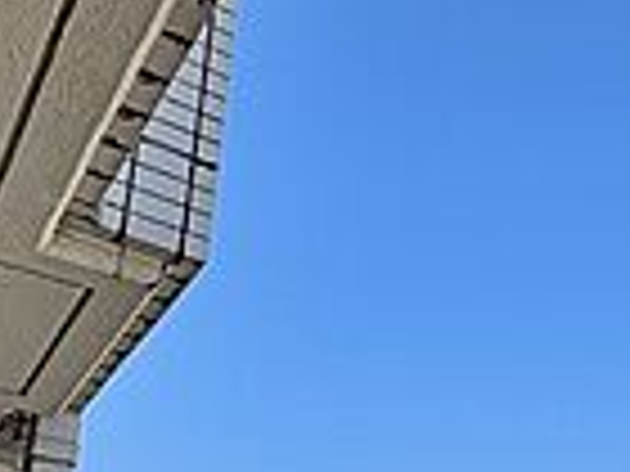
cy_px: 548
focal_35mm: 60
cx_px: 603
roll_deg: -0.2
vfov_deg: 22.7
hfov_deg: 30.3
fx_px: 1092
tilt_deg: +15.2
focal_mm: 2.22
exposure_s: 1/1277
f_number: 2.2
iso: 50
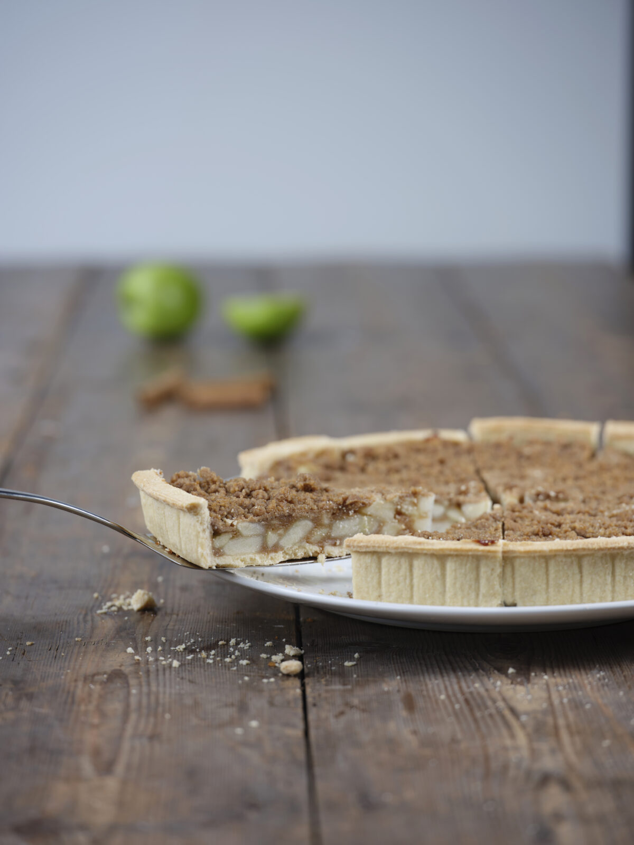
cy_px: 422
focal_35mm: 95
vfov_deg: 20.7
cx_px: 317
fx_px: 2320
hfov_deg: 15.6
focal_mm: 120
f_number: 5
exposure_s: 1/60
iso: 100
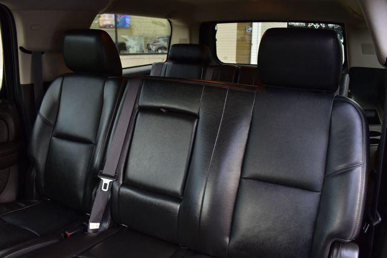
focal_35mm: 30
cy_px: 129
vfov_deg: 43.6
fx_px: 322
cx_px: 194
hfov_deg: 62.0
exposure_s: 1/15
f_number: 6.3
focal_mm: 20
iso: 400
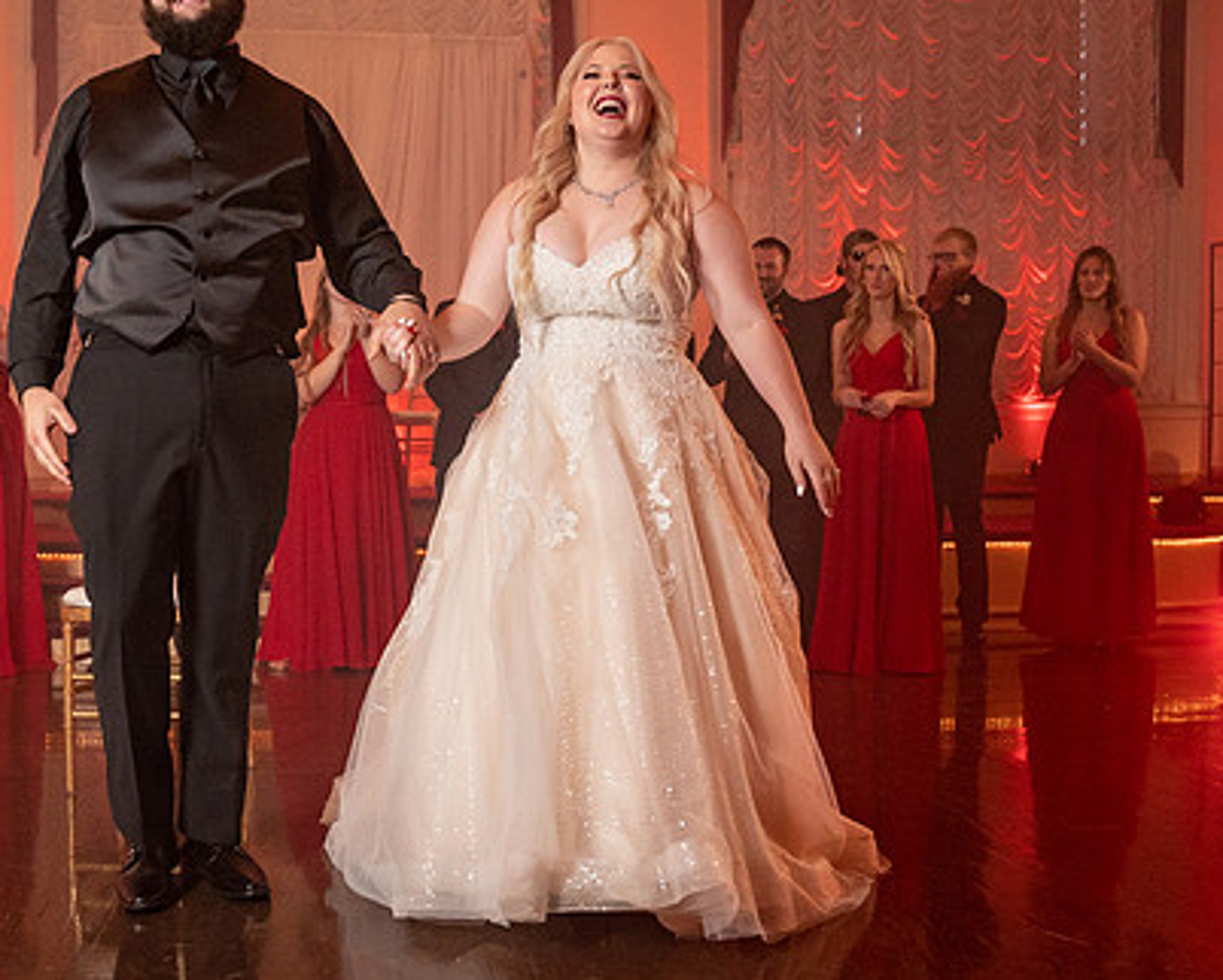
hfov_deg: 44.7
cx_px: 524
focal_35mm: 41
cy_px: 541
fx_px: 1485
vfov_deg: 36.5
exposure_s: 1/200
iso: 2000
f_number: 4
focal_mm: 24
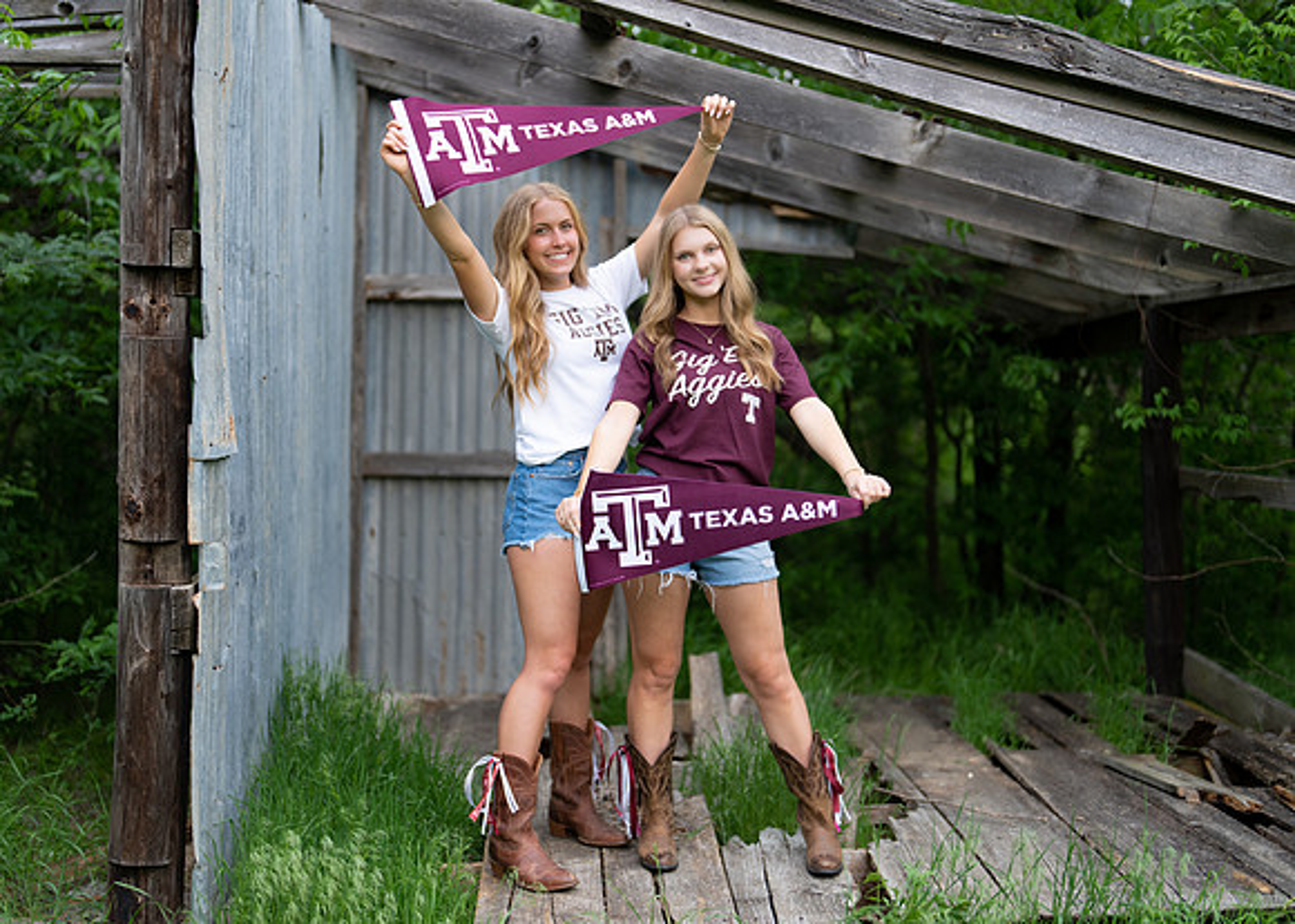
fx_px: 1972
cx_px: 616
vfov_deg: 26.4
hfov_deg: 36.3
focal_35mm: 54
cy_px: 463
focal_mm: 50
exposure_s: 1/640
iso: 125
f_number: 1.2
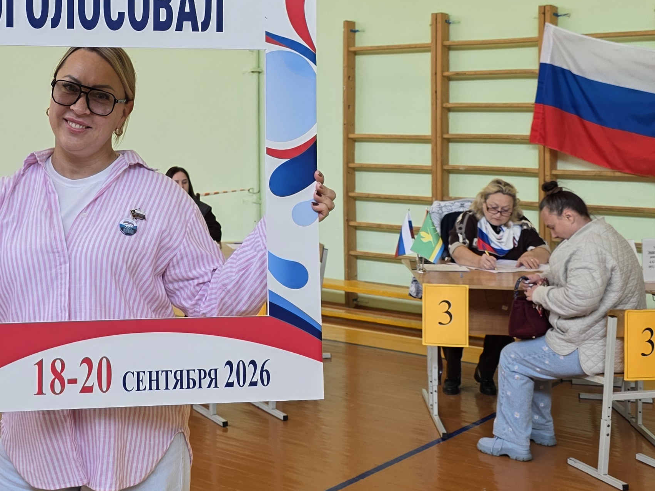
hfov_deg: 34.7
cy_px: 118
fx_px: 1022
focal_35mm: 54
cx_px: 151
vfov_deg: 26.7
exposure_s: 1/100
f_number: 1.7
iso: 80
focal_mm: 6.3
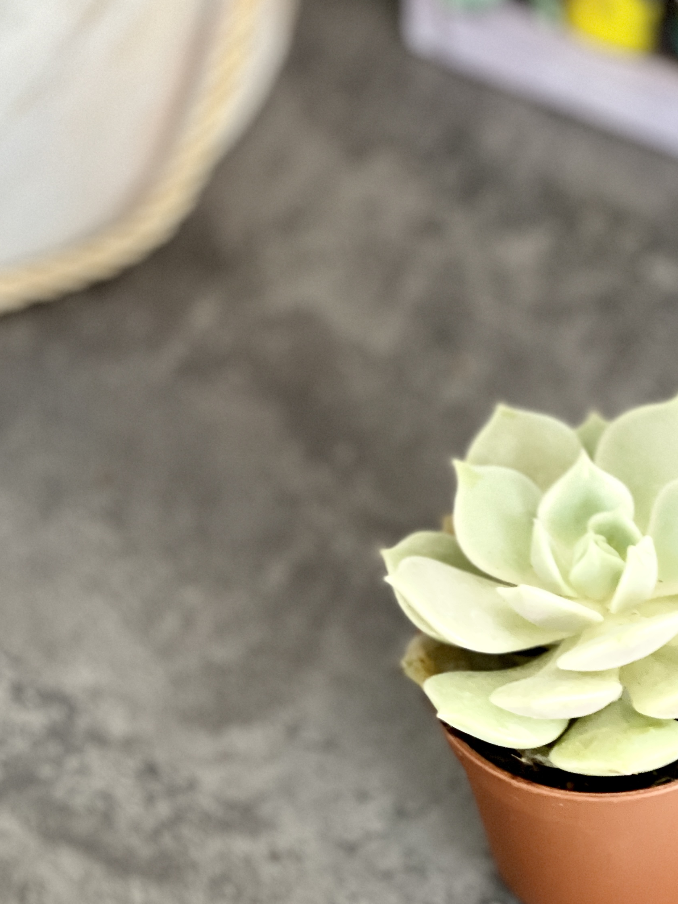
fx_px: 3003
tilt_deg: -51.2
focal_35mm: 115
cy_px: 552
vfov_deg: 17.1
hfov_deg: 12.8
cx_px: 581
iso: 400
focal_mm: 7.5
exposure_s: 1/33
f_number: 2.2
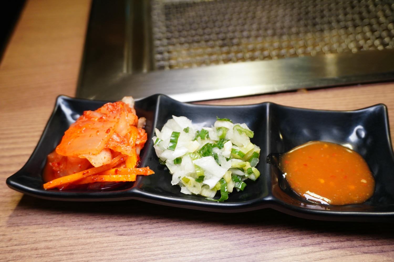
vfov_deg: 38.3
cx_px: 197
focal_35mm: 34
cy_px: 131
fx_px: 377
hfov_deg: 55.2
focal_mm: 23
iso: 800
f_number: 4.5
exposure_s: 1/40
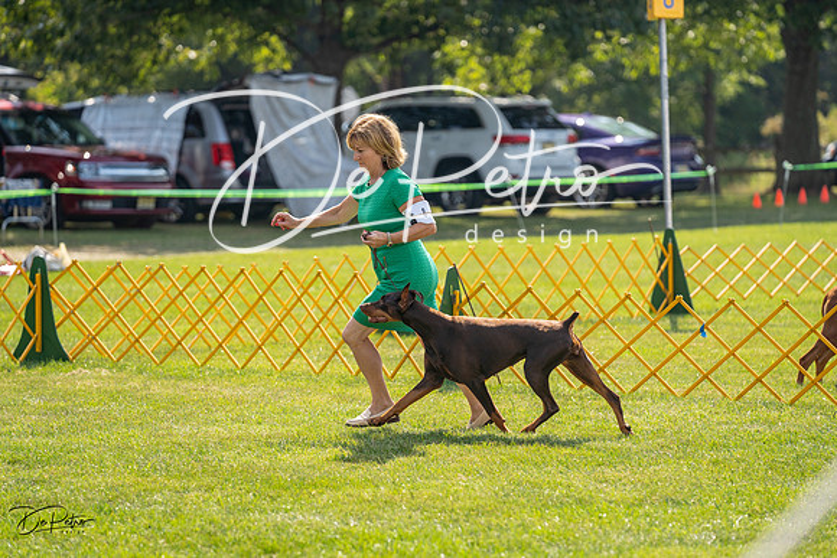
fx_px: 4023
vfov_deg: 7.9
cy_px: 279
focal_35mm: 173
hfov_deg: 11.9
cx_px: 418
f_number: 3.5
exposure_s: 1/1600
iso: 200
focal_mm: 173
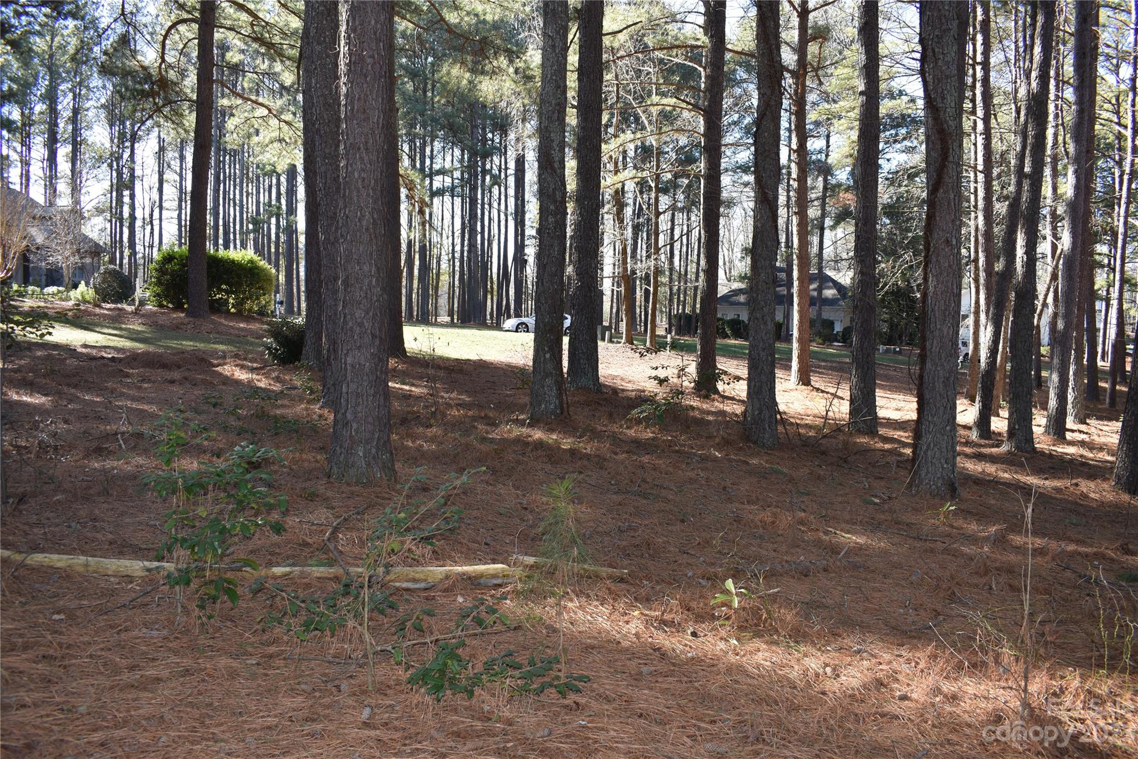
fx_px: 853
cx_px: 569
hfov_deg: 67.4
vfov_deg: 47.9
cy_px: 380
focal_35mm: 27
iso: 220
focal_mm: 18
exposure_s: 1/125
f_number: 5.6
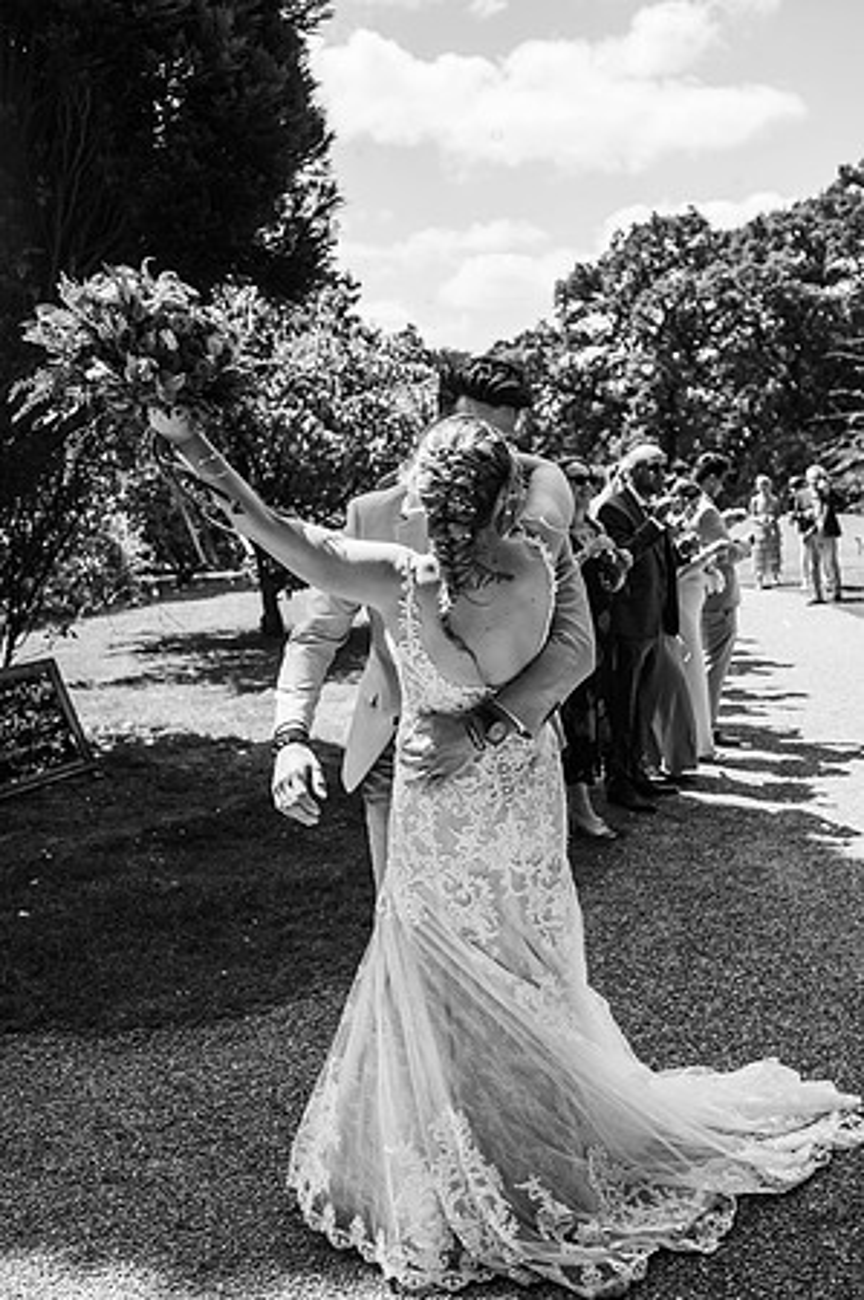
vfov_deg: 54.5
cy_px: 650
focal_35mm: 35
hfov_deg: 37.8
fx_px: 1263
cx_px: 432
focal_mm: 35
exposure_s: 1/640
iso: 100
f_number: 4.5
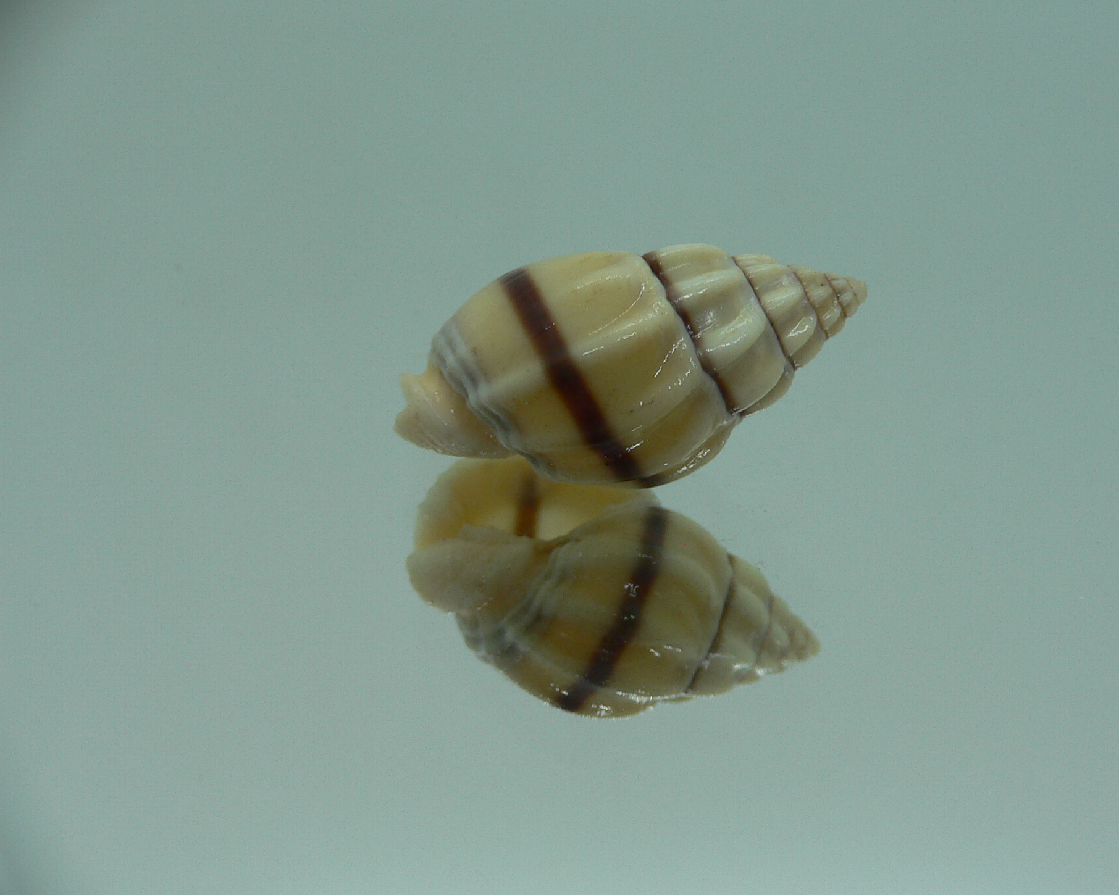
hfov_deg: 47.9
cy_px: 453
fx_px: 1259
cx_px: 615
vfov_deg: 39.2
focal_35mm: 38
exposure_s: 1/60
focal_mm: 4.6
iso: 80
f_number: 2.8
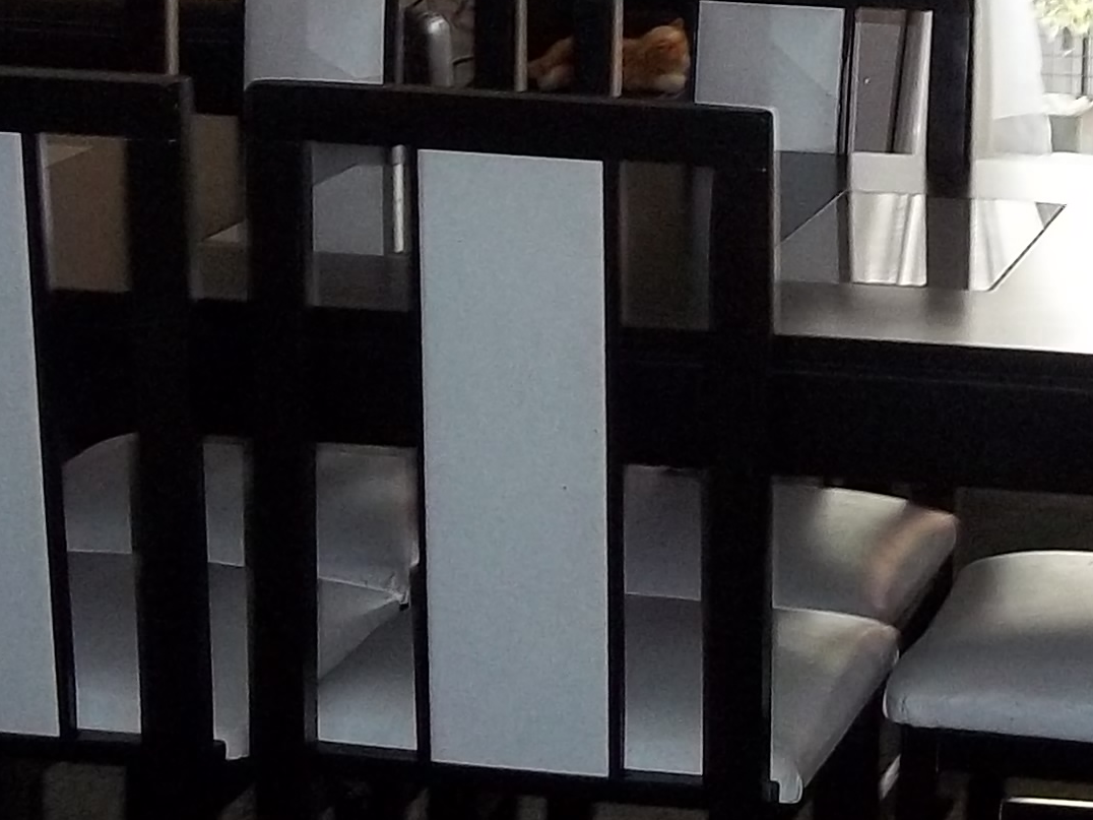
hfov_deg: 16.4
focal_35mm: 119
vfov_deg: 12.4
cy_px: 96
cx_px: 953
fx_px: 3757
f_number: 2.9
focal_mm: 5.7
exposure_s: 1/40
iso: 160
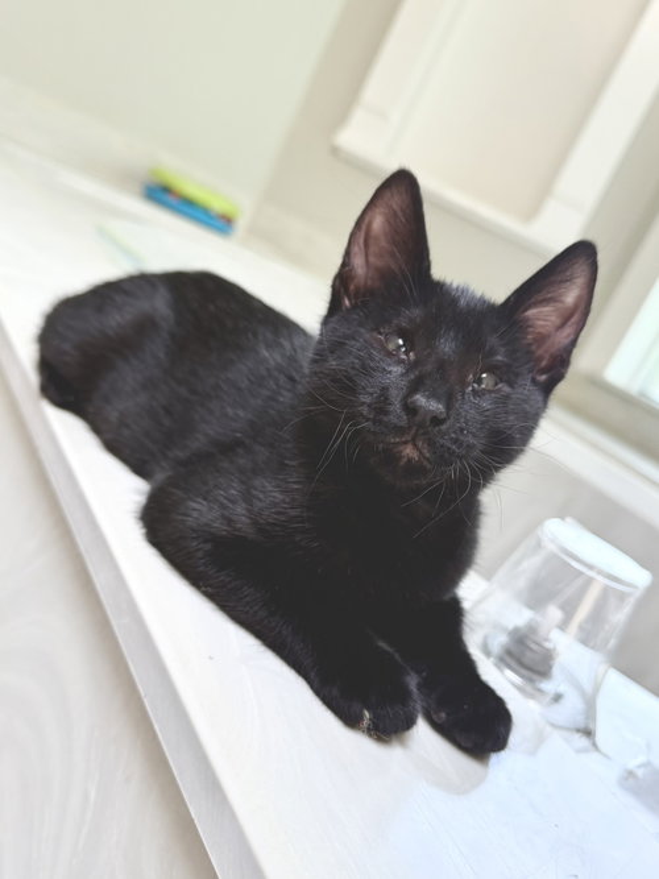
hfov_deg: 56.8
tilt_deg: -14.1
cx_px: 330
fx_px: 609
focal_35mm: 24
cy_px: 440
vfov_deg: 71.6
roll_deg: -26.1
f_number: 1.78
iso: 160
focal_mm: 6.76
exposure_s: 1/121
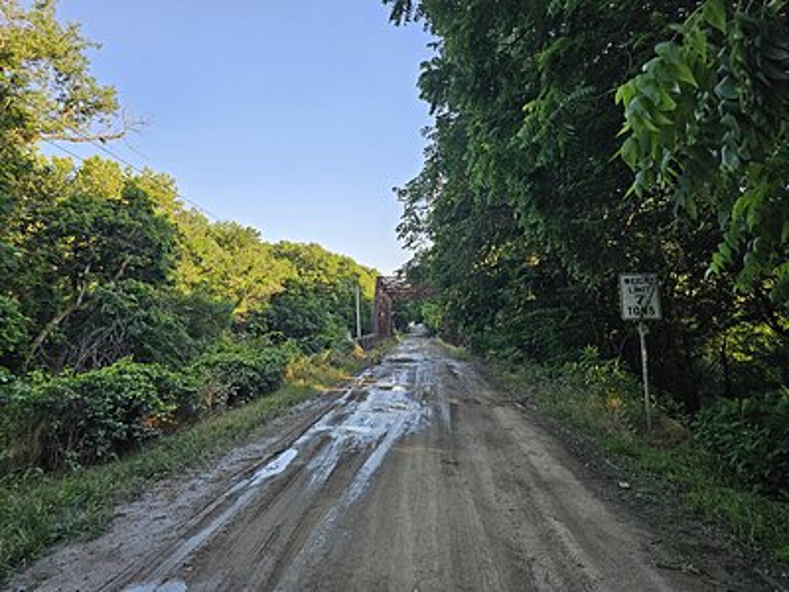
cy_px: 296
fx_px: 524
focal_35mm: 23
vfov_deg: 58.9
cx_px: 394
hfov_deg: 73.9
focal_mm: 6.3
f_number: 1.7
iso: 20
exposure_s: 1/180
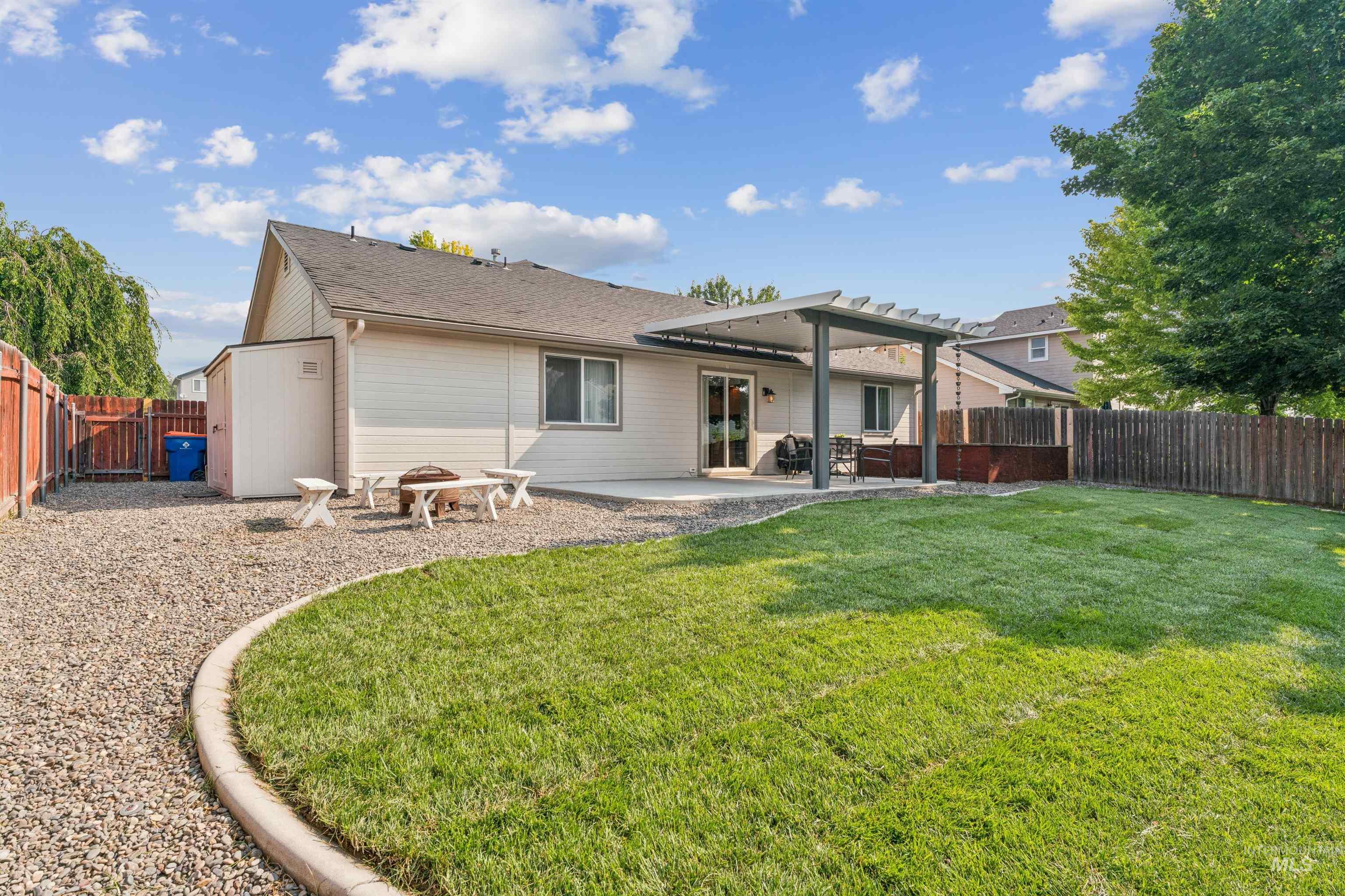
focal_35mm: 18
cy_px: 448
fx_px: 676
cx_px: 672
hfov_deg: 89.7
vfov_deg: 67.1
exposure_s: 1/125
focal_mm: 18.1
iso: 400
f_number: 14
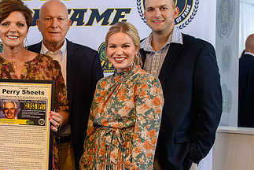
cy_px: 118
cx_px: 58
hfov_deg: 26.9
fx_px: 523
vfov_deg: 18.4
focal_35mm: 74
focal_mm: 27
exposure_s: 1/200
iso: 320
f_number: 3.5
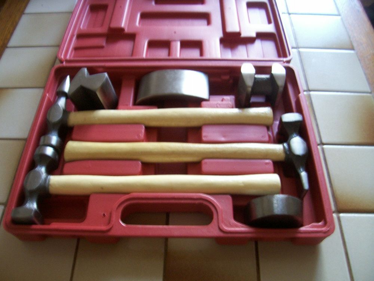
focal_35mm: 34
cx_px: 187
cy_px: 140
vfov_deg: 41.8
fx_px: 367
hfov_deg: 54.0
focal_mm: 5.6
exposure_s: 1/8
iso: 160
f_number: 2.7
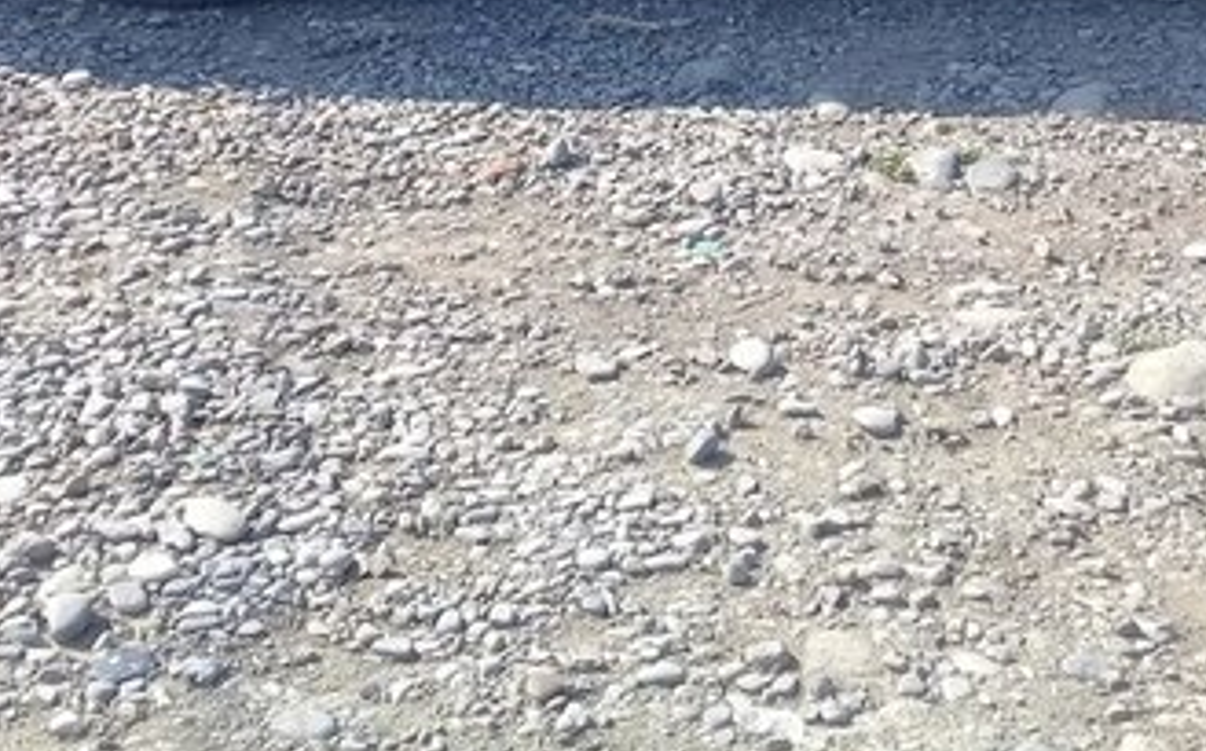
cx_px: 704
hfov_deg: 31.0
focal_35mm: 66
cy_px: -134
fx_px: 2167
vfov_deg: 18.7
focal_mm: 3.3
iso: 50
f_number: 2.2
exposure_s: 1/561
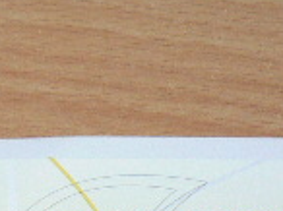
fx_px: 1290
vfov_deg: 8.9
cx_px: 10
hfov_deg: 12.4
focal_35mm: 158
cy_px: 407
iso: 100
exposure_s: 1/30
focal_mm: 6
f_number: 2.8
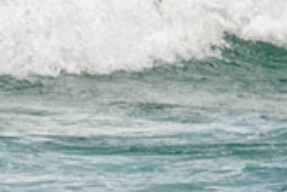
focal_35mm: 2653
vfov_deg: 0.5
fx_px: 21168
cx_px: 173
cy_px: 326
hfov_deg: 0.8
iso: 900
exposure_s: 1/2000
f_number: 11
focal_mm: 760
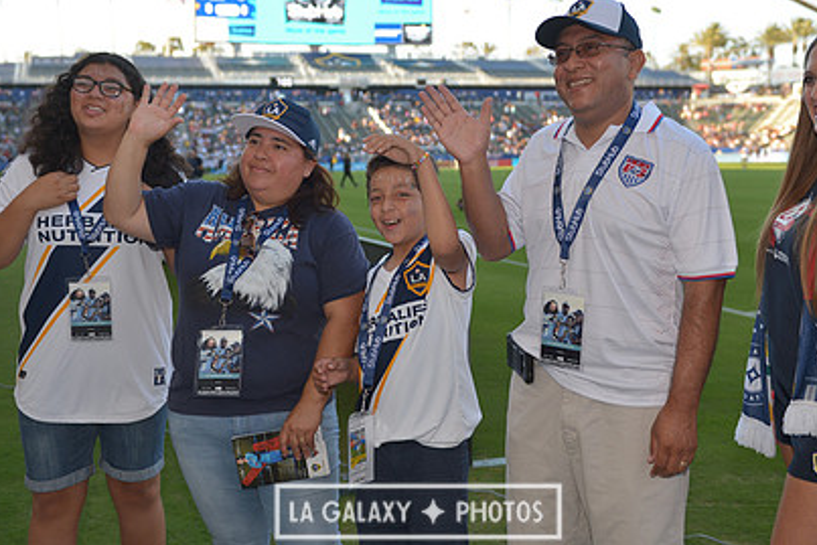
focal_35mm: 46
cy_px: 208
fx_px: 1044
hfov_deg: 42.7
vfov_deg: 29.2
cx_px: 418
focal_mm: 32
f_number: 2.8
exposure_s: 1/500
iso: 200
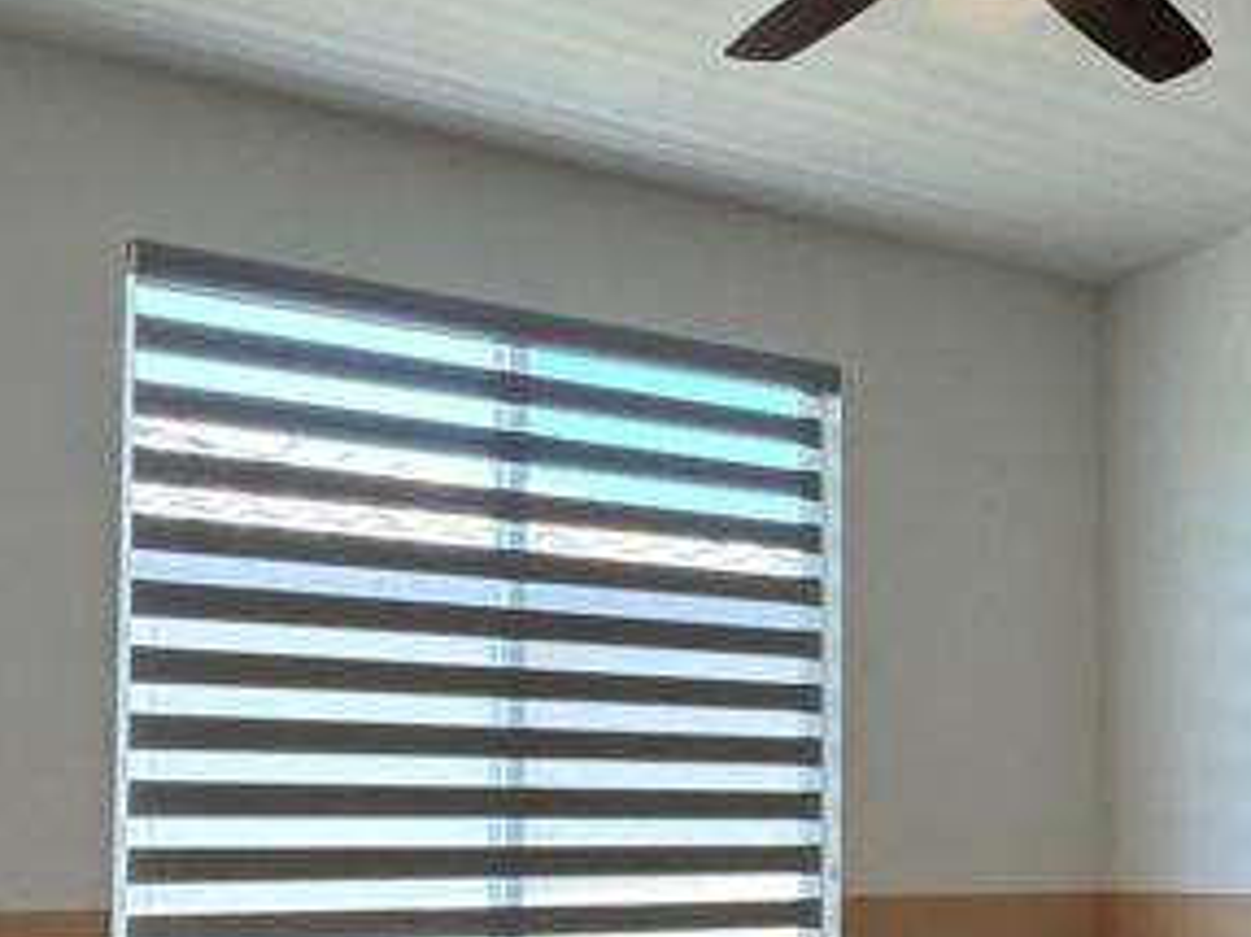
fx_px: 1806
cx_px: 1181
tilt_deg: +2.0
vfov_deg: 28.2
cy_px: 802
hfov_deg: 35.4
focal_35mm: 50
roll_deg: +0.1
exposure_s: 1/120
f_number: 2.2
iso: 320
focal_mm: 2.22
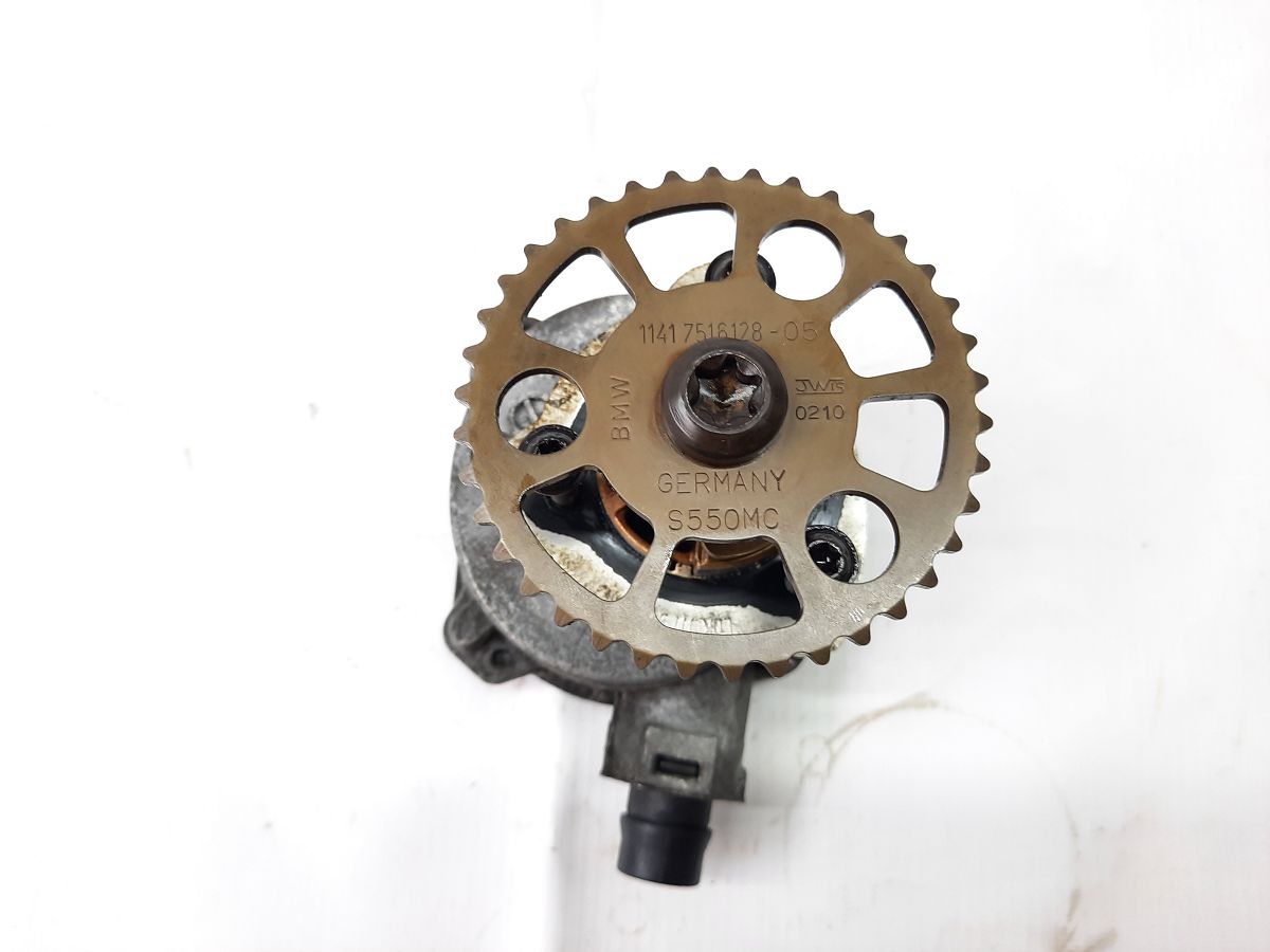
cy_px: 476
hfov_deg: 69.4
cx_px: 635
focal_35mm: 25
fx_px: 917
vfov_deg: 54.9
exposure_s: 1/50
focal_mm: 4.6
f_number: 2
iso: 100
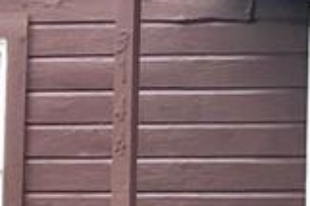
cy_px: 196
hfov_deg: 5.4
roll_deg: -1.3
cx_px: 414
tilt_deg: +2.9
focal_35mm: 377
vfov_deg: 3.6
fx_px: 3243
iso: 64
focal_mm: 6.6
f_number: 2.8
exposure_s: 1/30
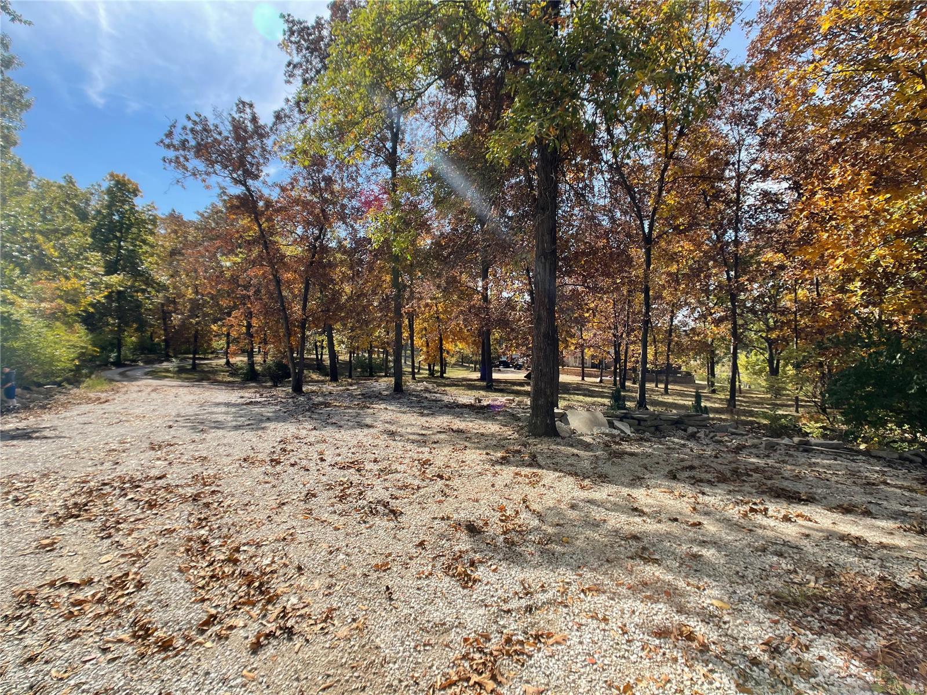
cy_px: 348
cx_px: 464
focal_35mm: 26
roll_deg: -1.6
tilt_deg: -2.5
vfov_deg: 53.1
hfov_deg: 67.3
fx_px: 696
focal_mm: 5.1
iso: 32
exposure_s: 1/1912
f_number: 1.6
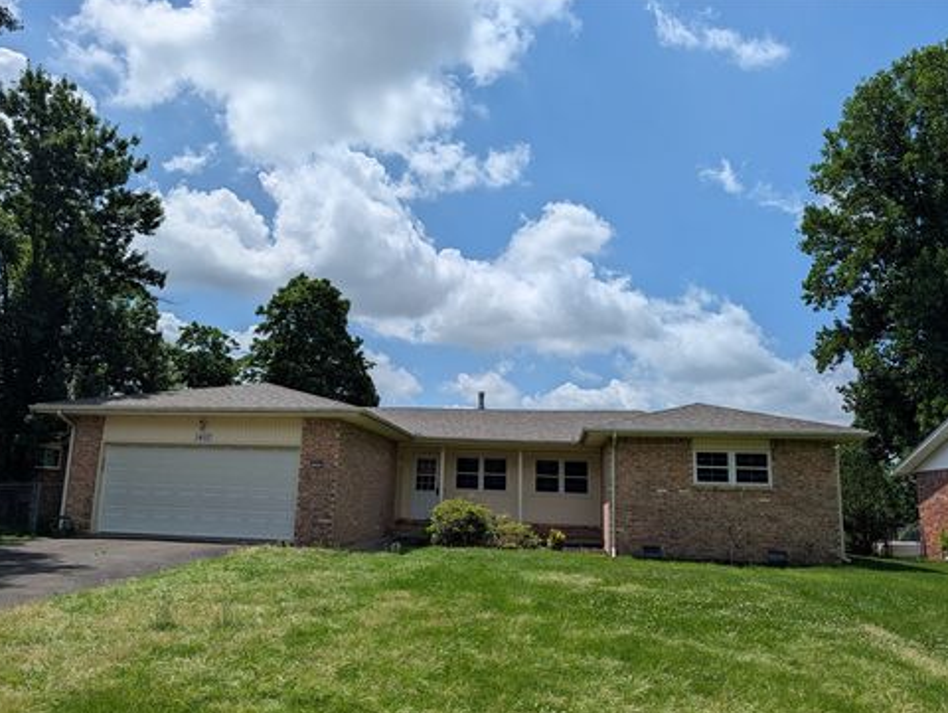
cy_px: 365
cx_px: 462
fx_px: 685
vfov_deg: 55.0
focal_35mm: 25
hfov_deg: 69.3
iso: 19
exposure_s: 1/2463
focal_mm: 6.9
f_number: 1.68
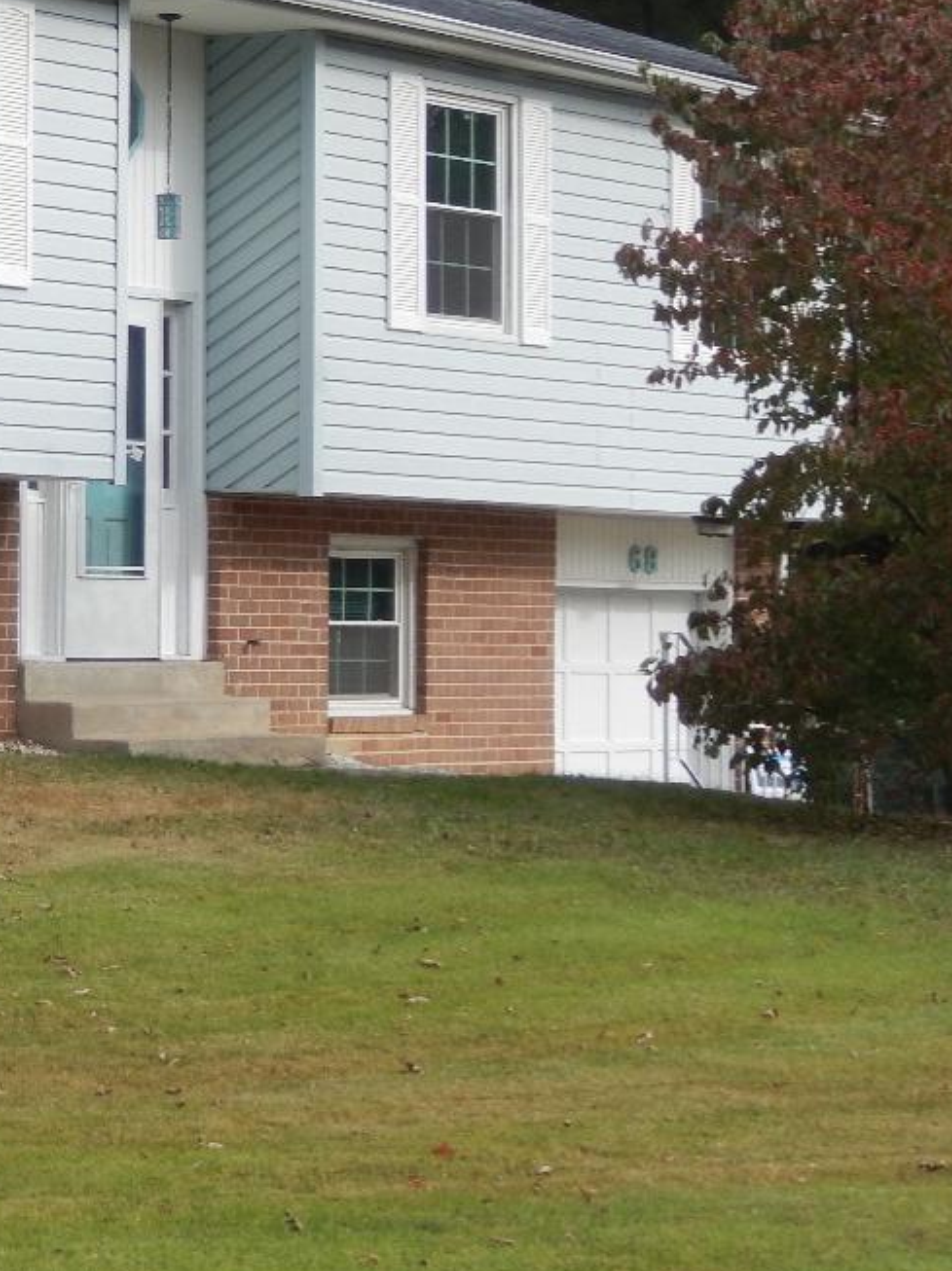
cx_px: -276
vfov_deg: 15.3
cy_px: 263
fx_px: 4698
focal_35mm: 128
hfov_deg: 11.3
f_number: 4.6
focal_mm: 10.4
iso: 125
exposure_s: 1/400
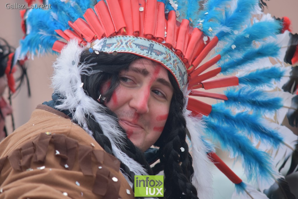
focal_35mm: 225
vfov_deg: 6.1
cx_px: 149
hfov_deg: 9.1
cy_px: 100
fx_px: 1863
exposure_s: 1/160
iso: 320
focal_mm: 150
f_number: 4
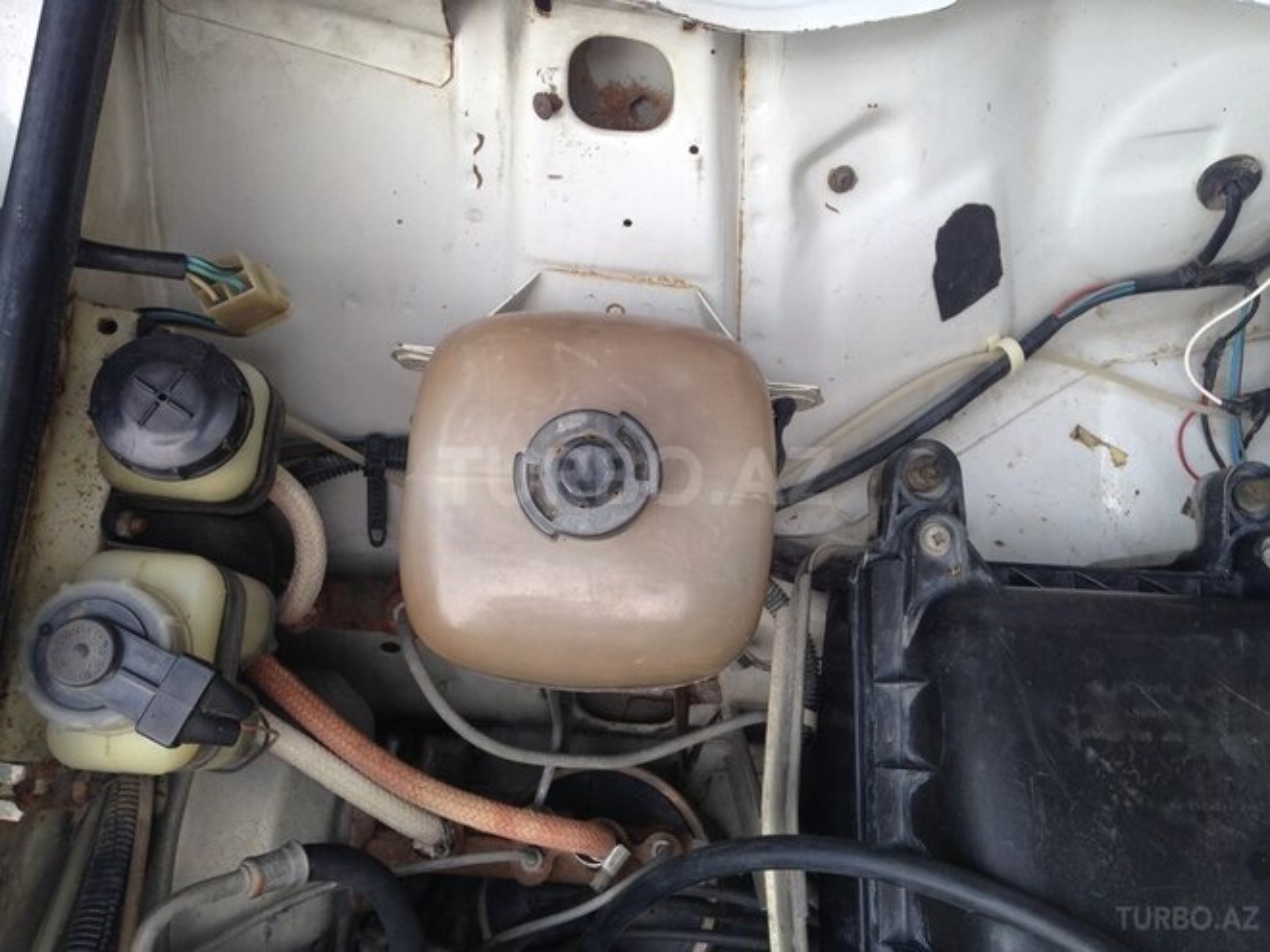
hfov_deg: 55.4
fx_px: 1211
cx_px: 635
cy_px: 476
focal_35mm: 33
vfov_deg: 42.9
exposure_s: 1/131
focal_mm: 4.12
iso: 50
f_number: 2.4
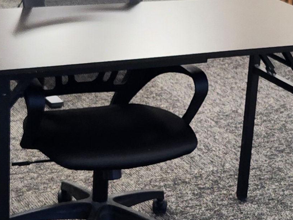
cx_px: 190
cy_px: 79
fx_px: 948
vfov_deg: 13.2
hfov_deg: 17.5
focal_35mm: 112
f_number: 1.8
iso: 250
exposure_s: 1/120
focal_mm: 5.4
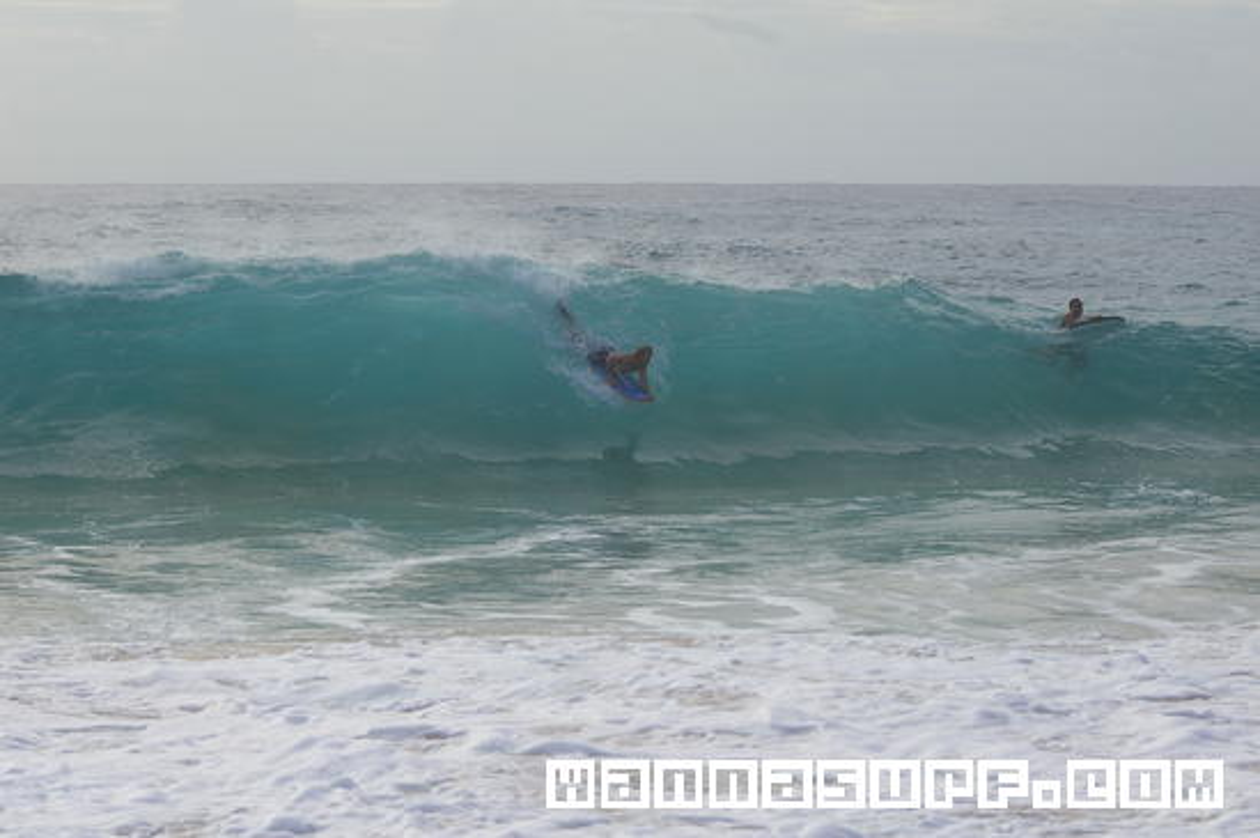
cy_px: 419
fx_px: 3934
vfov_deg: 12.2
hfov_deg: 18.2
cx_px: 630
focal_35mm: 112
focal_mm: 75
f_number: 8
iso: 200
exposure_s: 1/350
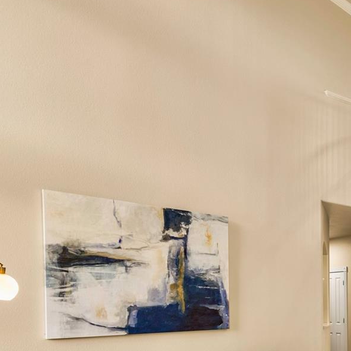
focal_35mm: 37
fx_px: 424
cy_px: 301
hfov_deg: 35.5
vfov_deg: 42.1
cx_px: 419
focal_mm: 16
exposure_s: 1/1.67
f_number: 8
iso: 250
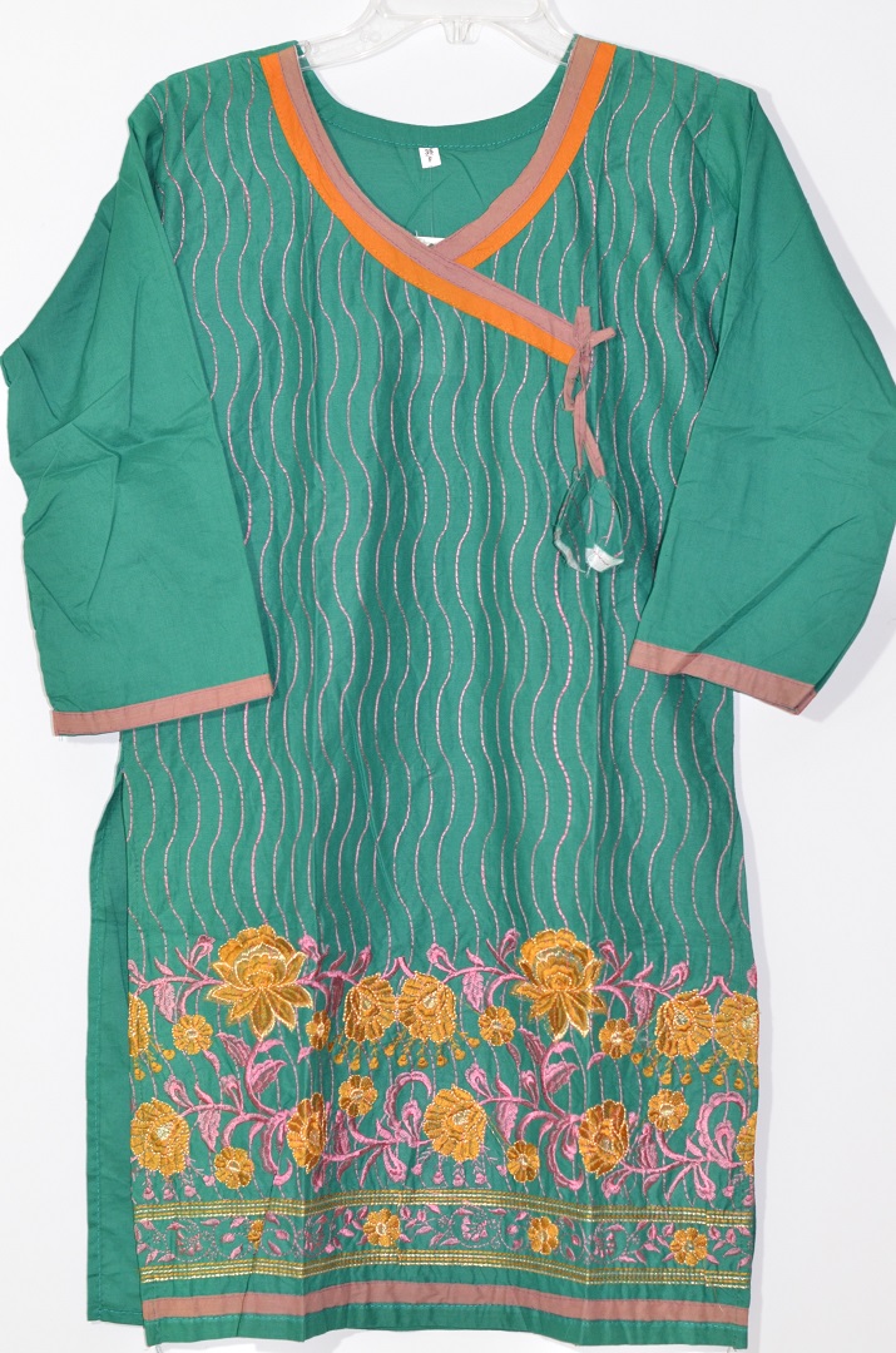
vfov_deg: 27.0
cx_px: 448
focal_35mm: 75
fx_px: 2813
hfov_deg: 18.1
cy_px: 676
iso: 800
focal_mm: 50
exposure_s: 1/60
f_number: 2.8
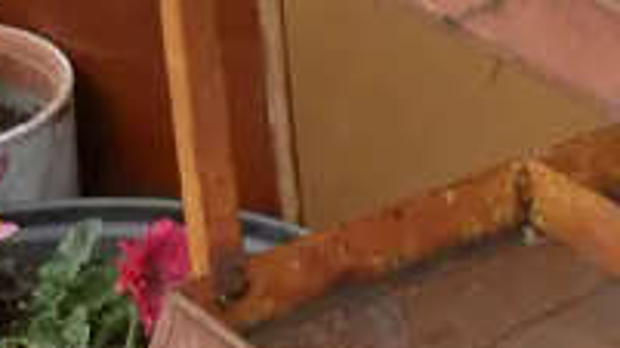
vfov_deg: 6.0
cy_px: -222
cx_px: 1015
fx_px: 3288
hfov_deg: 10.3
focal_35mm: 200
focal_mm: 18
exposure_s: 1/60
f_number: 5
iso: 500
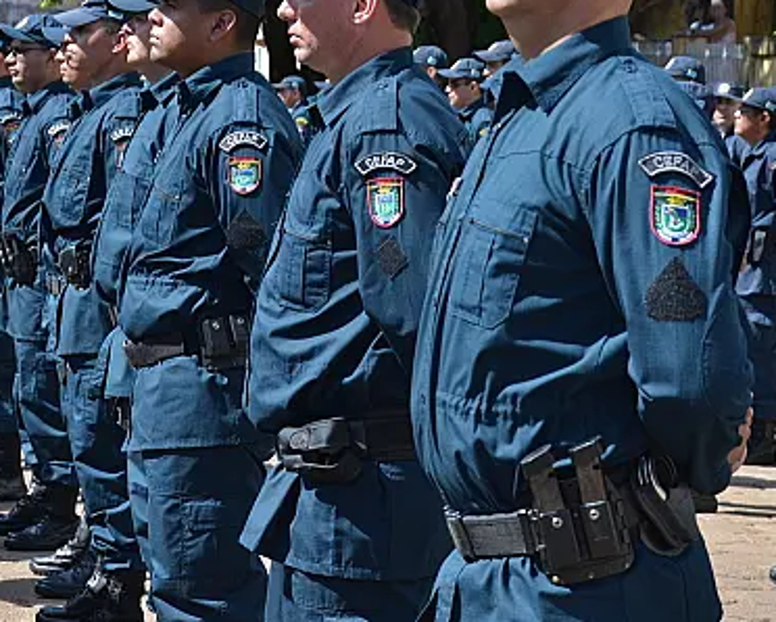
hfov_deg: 15.3
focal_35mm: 126
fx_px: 2895
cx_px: 430
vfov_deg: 12.2
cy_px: 218
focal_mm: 52
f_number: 7.1
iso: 400
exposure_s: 1/800
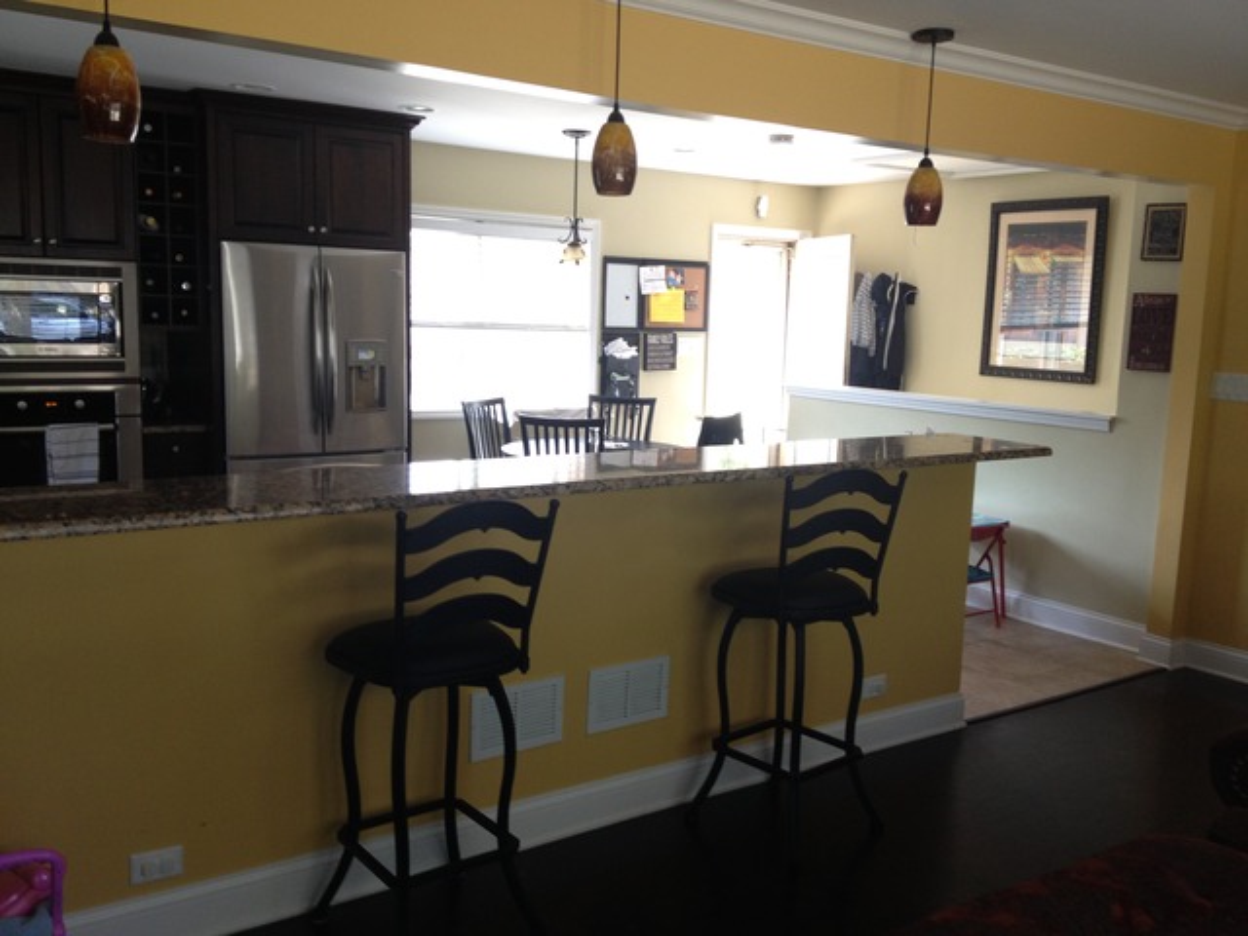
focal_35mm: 35
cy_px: 468
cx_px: 624
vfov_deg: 40.7
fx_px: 1262
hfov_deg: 52.6
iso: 80
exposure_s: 1/30
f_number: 2.4
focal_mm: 4.28
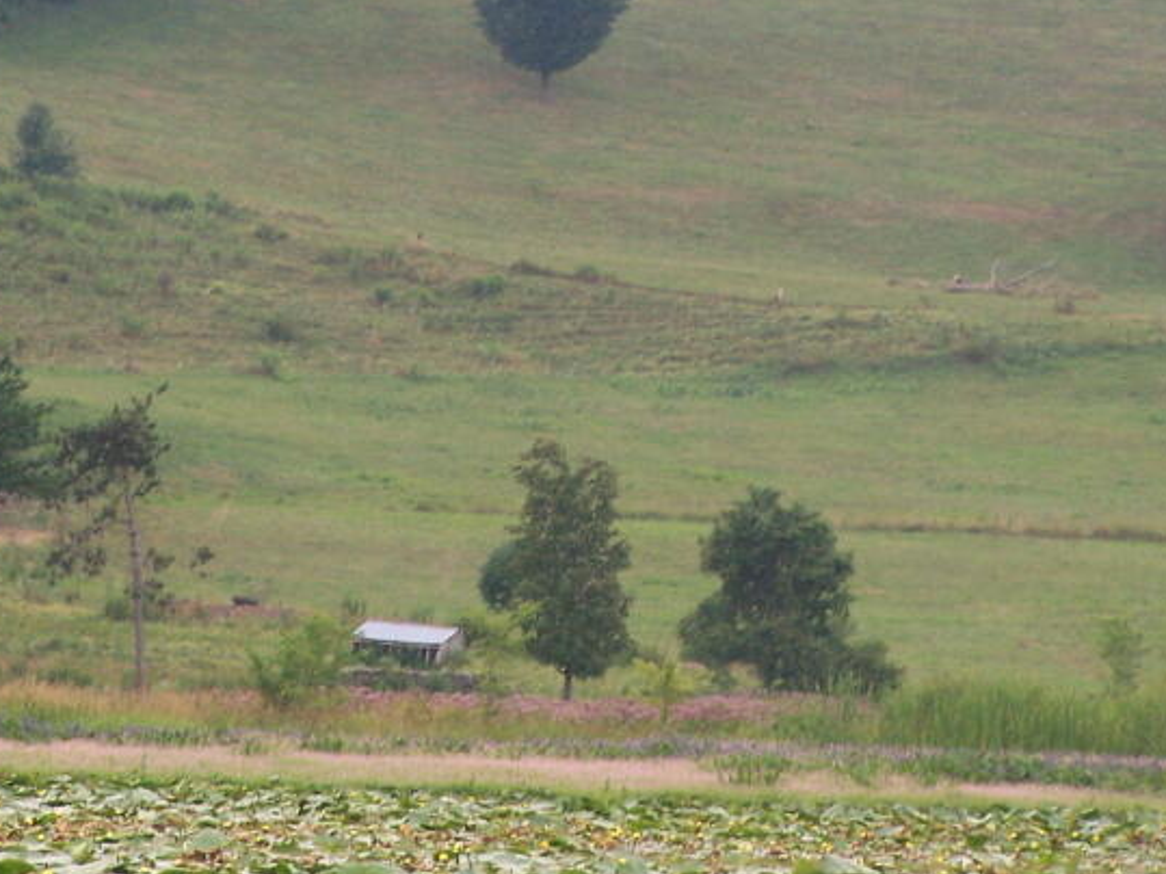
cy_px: 149
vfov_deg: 4.1
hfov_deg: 5.5
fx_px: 12090
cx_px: 452
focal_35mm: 359
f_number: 3.2
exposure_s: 1/80
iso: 140
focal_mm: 31.3
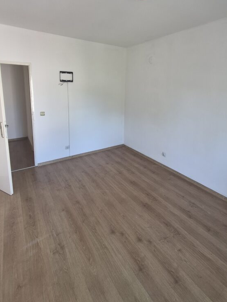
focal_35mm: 18
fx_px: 157
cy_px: 115
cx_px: 115
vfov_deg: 86.2
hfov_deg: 71.6
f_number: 2.2
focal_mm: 1.74
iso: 125
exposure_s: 1/50
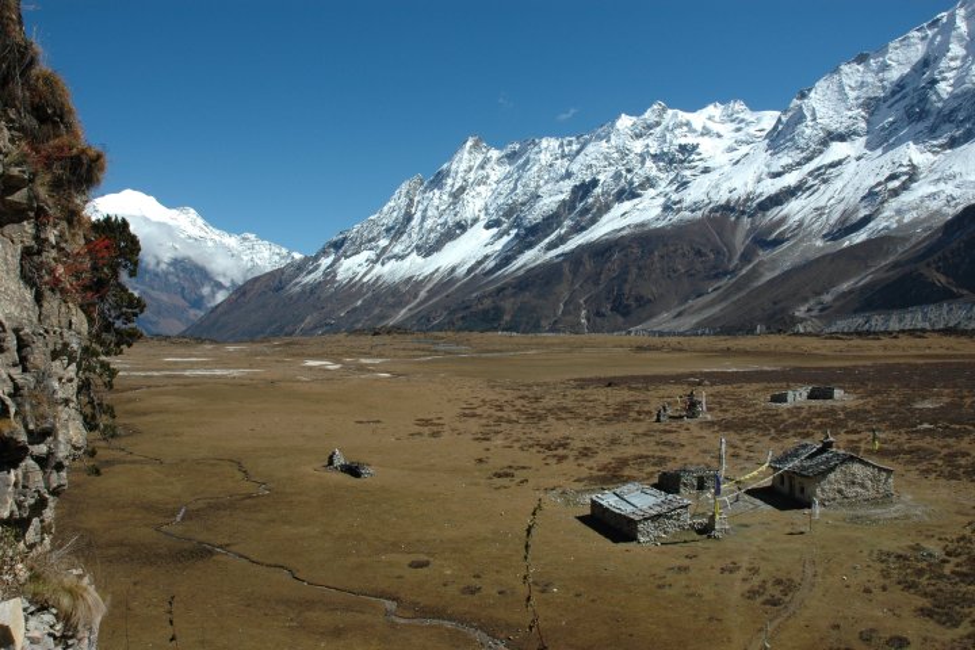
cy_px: 325
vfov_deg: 47.9
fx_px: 731
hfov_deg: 67.4
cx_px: 488
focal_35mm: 27
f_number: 14
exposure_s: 1/200
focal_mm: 18
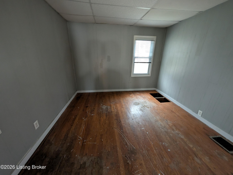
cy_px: 88
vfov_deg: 94.6
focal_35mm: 12
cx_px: 116
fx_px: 81
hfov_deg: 110.5
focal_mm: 2.02
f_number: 1.7
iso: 263
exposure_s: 1/25.6
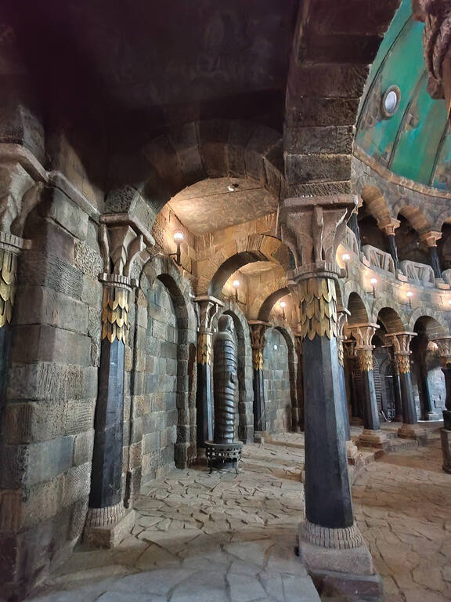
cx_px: 226
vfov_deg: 87.8
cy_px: 301
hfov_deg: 71.6
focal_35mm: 18
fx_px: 313
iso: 6400
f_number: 2.2
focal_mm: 1.96
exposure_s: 1/13
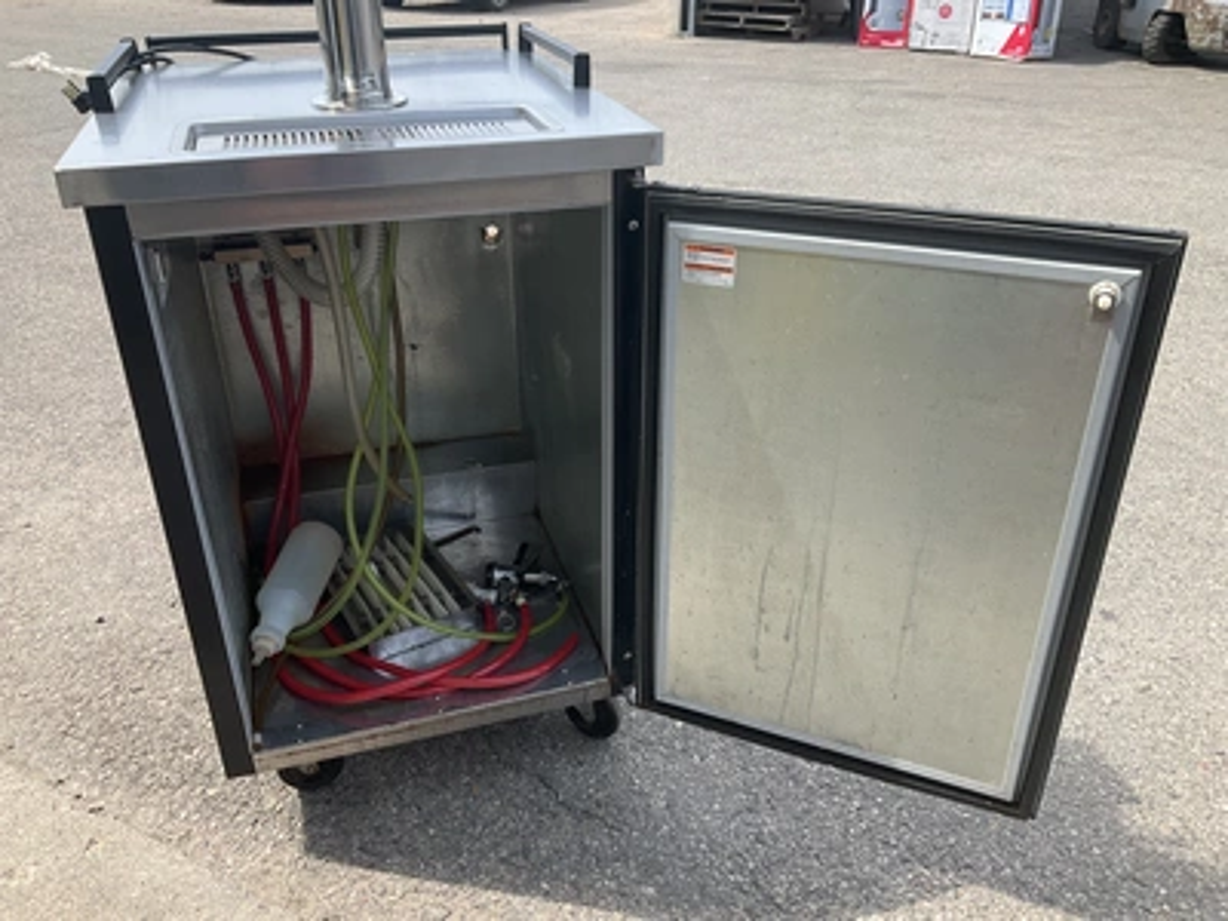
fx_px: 1029
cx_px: 614
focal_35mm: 29
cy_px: 460
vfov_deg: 48.2
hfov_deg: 61.7
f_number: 1.8
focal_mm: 3
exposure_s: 1/635
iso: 25
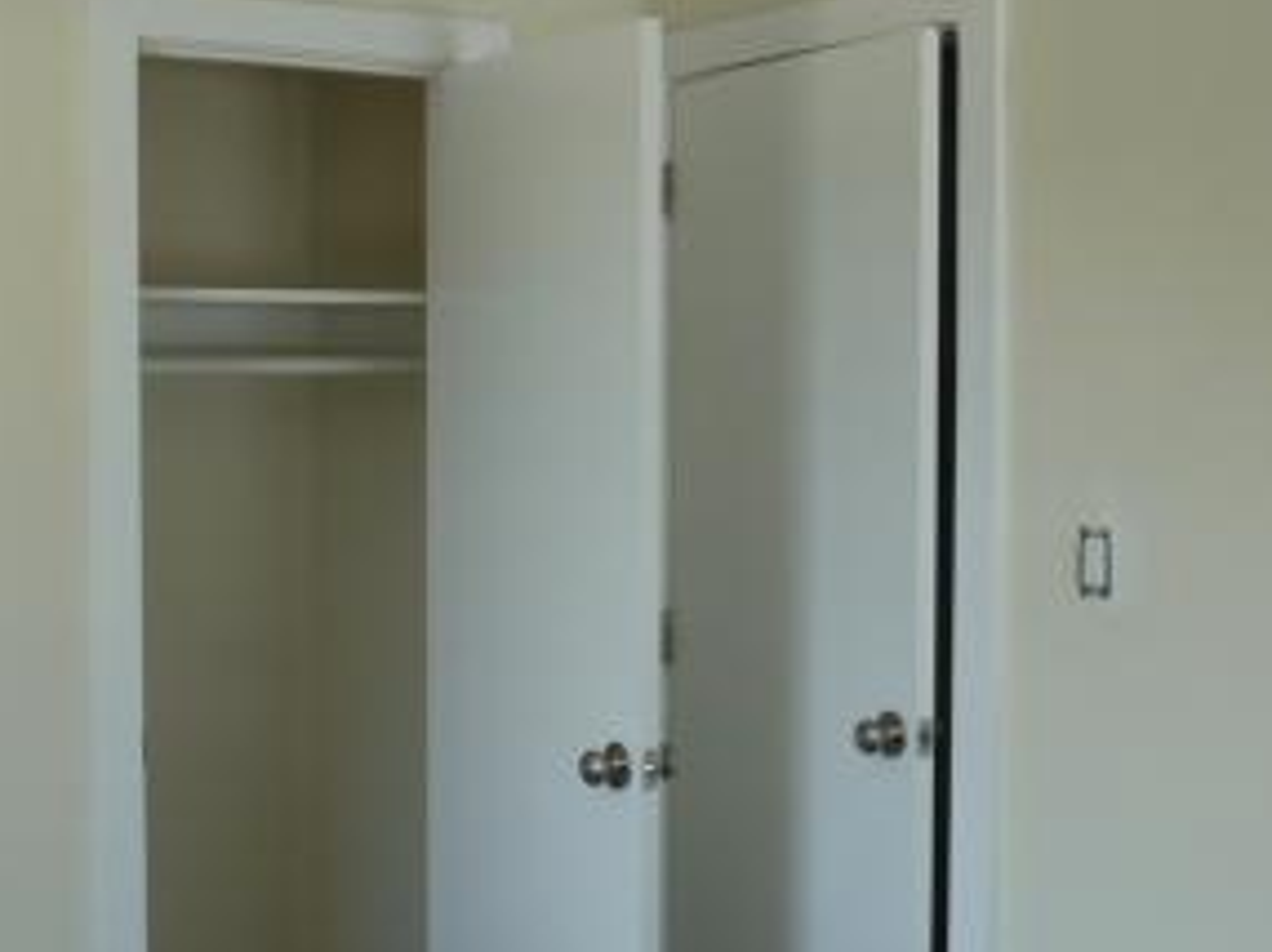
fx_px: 2056
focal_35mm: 56
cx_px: 409
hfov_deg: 34.0
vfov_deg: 26.0
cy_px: 534
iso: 80
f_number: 3.3
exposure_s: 1/40
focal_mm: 4.1
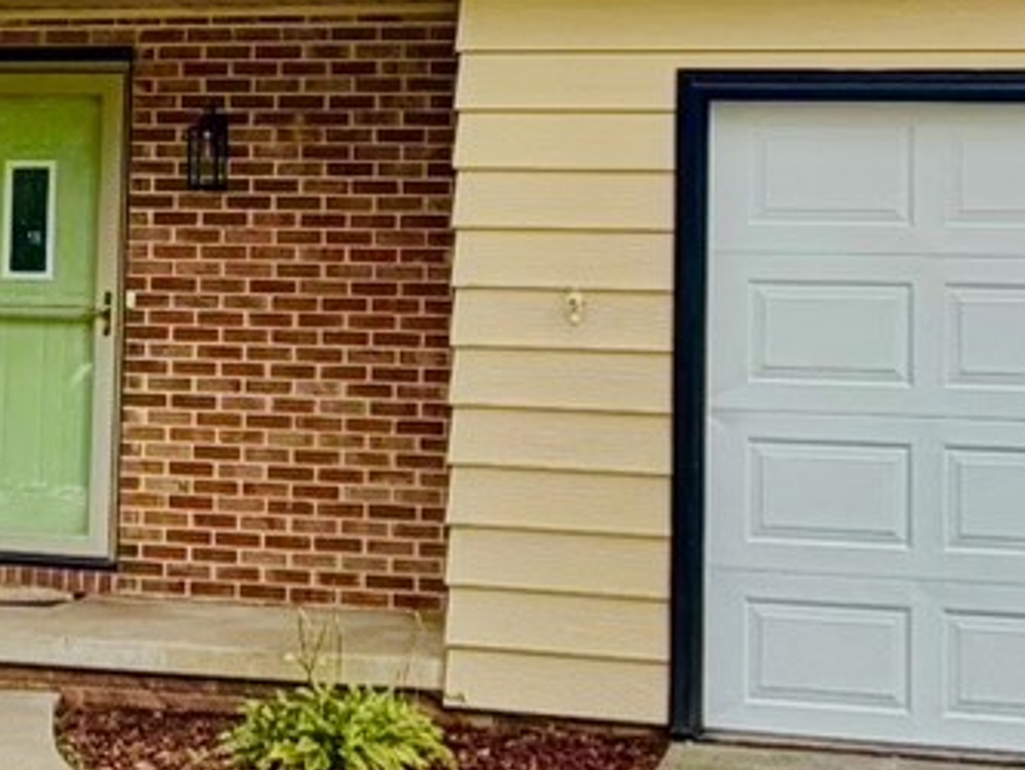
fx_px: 2547
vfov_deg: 17.0
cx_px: 182
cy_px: 142
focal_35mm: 86
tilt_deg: +5.3
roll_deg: -2.7
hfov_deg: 22.4
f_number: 2.2
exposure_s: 1/770
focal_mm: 2.22
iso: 40
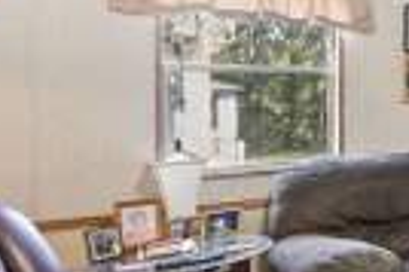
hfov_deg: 27.5
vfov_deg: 26.7
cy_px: 87
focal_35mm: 50
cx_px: 610
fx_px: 567
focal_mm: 14
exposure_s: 1.6
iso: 400
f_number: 14
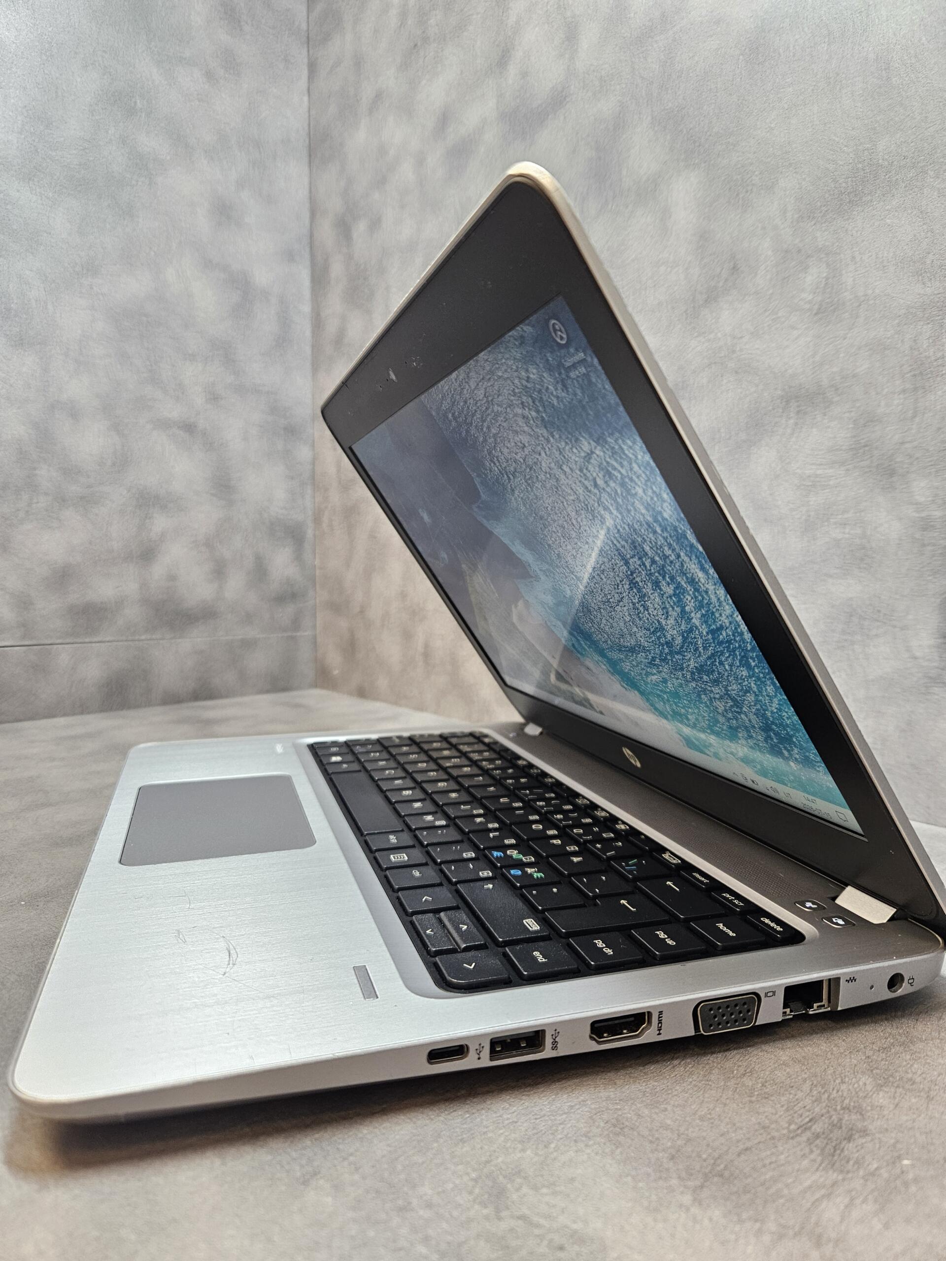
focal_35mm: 23
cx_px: 473
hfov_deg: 58.9
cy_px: 630
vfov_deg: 73.9
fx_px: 838
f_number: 1.8
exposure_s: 1/100
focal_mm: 5.4
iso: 250
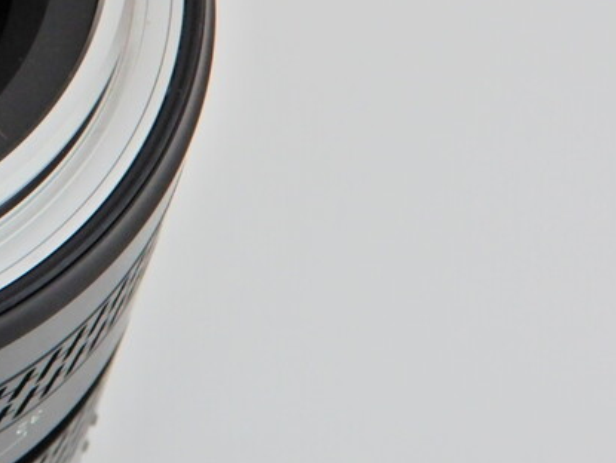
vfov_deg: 11.4
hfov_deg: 14.3
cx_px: -258
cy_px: 104
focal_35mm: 130
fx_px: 2315
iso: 200
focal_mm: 8
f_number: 4
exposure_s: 1/30
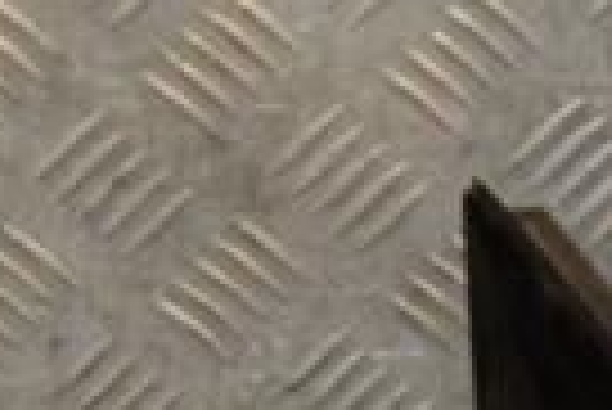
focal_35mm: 265
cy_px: 608
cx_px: 454
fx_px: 4510
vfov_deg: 5.2
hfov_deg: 7.8
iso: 800
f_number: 6.3
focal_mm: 40
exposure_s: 1/200
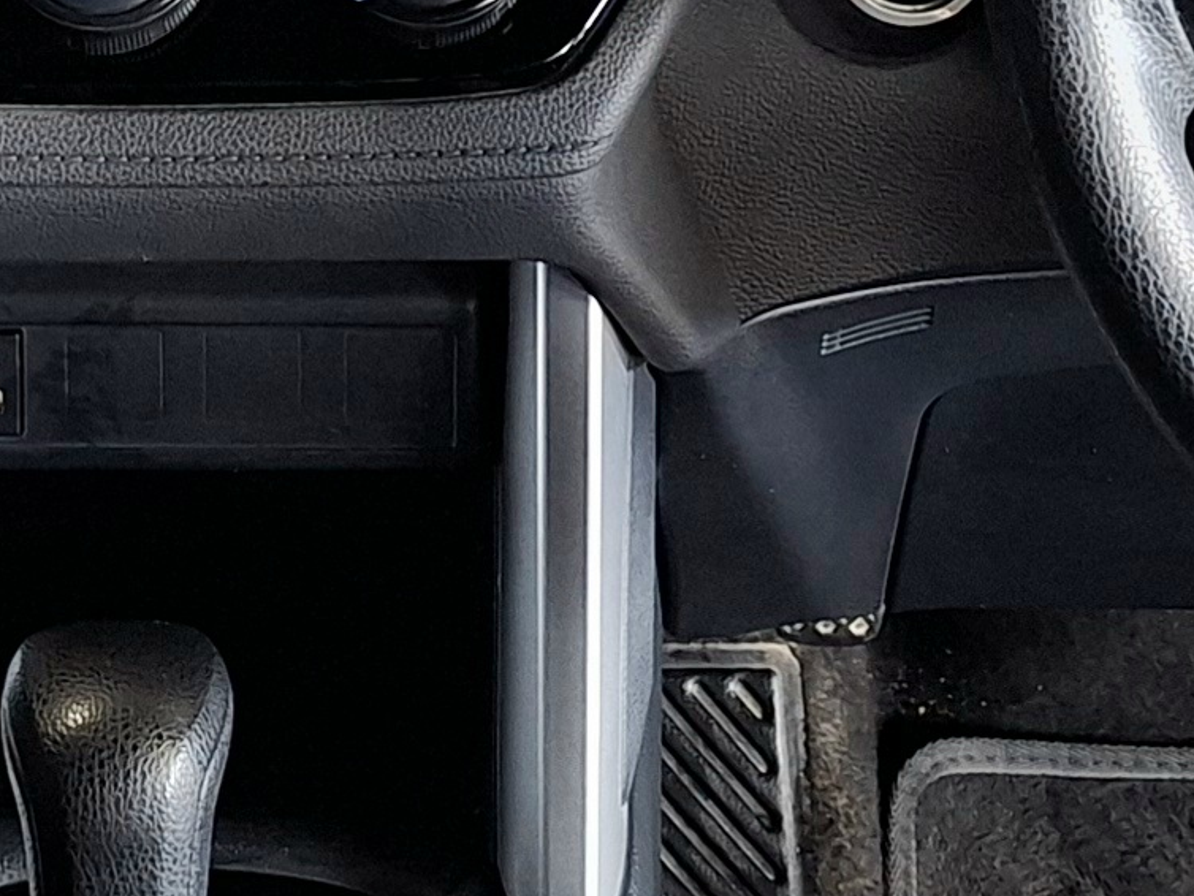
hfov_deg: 16.0
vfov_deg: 11.6
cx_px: 166
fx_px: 4209
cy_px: -514
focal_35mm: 122
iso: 250
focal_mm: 5.54
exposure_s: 1/50
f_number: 1.8
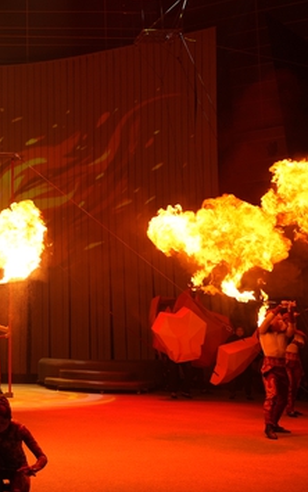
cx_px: -58
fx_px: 712
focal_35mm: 53
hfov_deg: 22.6
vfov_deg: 38.2
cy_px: 233
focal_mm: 28
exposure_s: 1/125
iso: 640
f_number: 3.5
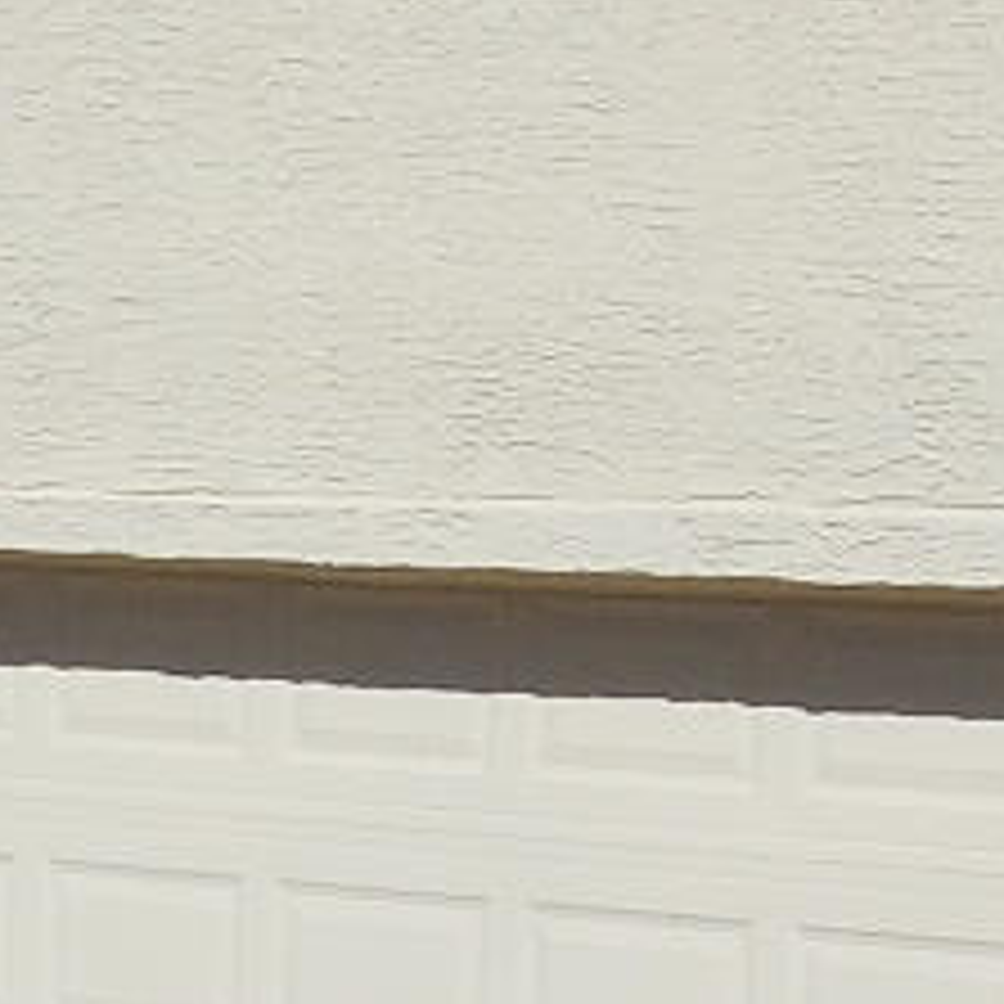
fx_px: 4791
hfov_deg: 11.9
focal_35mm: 146
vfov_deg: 12.0
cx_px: 914
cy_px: 446
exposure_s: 1/1000
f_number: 5
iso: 160
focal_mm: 4
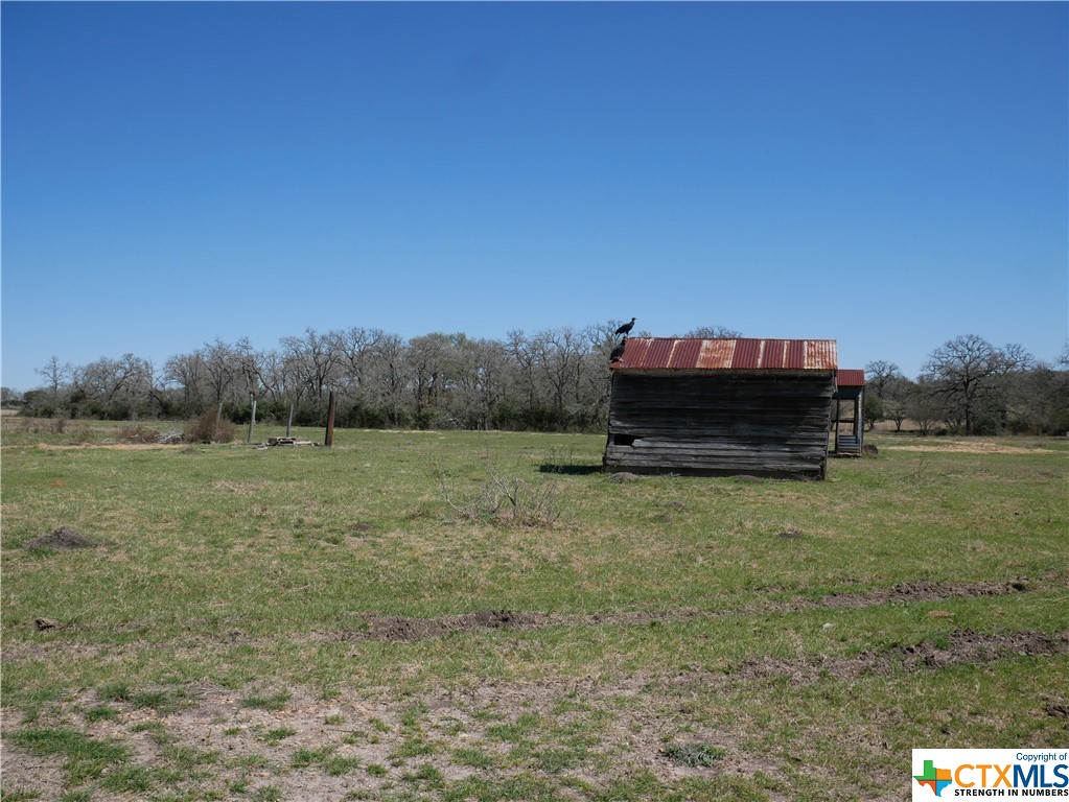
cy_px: 401
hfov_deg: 59.9
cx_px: 534
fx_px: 927
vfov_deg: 46.8
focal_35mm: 30
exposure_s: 1/500
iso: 200
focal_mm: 15
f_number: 9
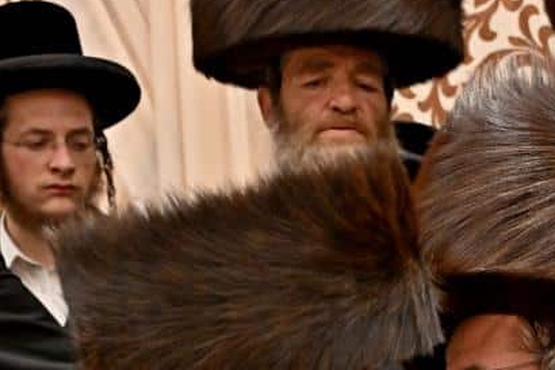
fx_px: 1329
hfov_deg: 23.4
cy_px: 443
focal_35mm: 86
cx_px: 410
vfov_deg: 15.3
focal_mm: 34.5
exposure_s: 1/250
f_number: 4
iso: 1250
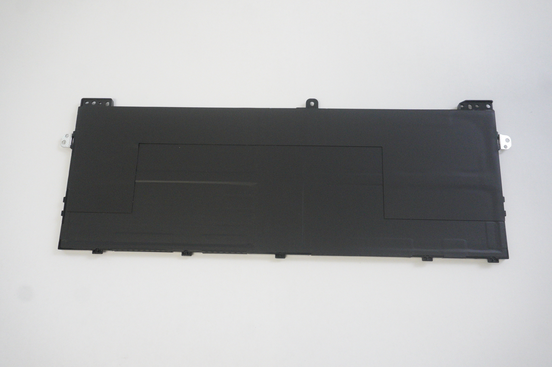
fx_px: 460
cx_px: 276
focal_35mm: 30
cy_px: 184
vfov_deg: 43.5
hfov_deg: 62.0
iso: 4000
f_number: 5.6
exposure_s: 1/200
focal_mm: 20
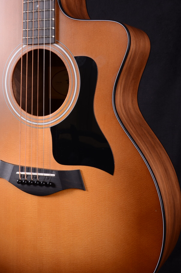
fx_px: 416
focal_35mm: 55
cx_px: 62
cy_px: 129
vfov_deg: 36.3
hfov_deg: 24.4
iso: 200
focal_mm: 26
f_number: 13
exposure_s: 1/200
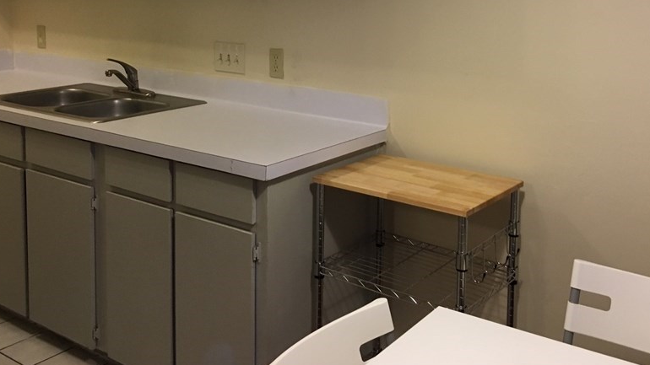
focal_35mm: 42
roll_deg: -0.3
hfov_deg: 48.3
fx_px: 724
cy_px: 53
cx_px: 352
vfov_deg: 27.5
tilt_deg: -8.2
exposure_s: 1/30
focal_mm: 4.15
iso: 125
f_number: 2.2
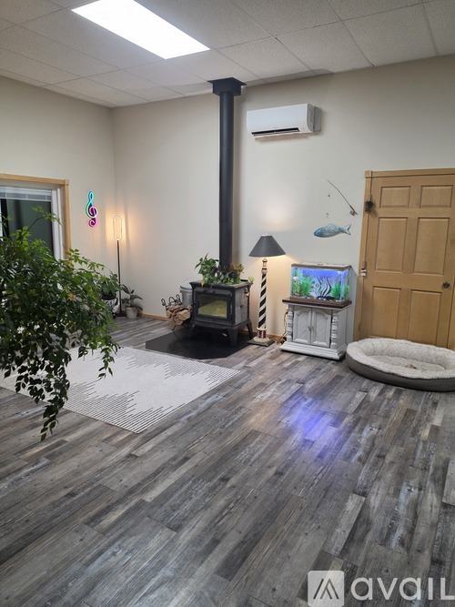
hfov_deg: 58.9
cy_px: 304
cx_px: 228
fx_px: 403
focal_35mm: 23
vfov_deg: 73.9
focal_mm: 6.5
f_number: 1.4
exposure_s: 1/120
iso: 80
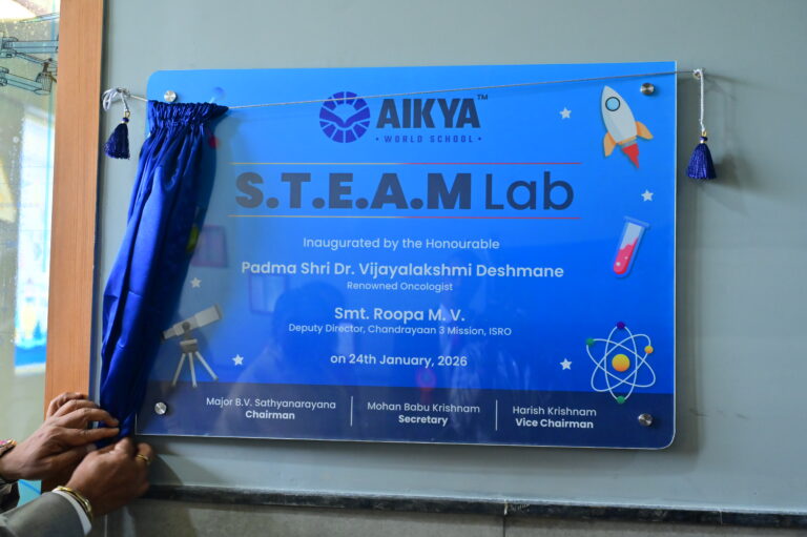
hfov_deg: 49.6
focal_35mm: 39
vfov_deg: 34.2
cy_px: 268
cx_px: 404
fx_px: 874
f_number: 5.6
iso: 2500
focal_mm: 39
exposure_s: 1/100
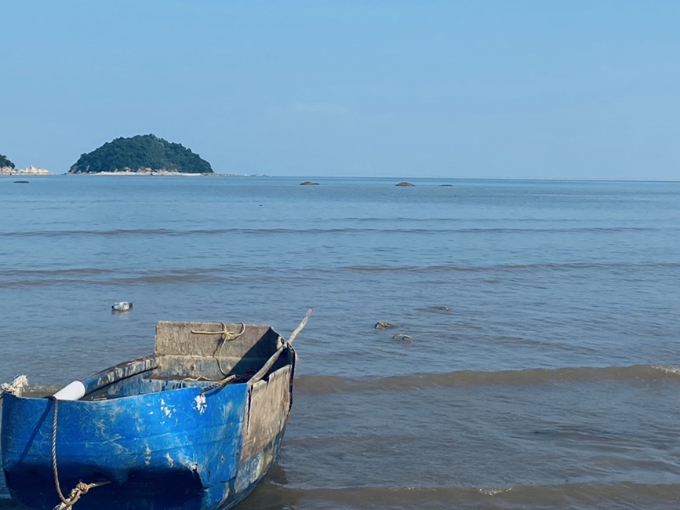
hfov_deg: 32.0
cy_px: 81
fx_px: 1178
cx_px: 255
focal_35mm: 60
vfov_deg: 23.9
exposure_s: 1/3610
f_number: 1.8
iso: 32
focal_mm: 4.25
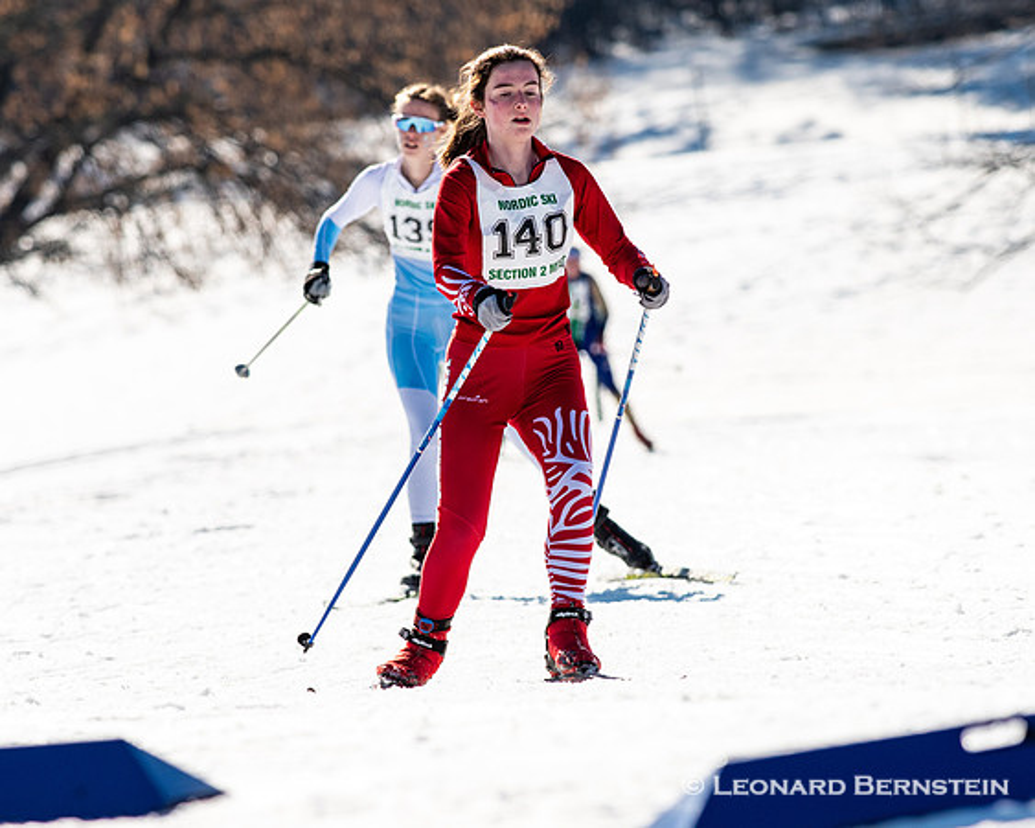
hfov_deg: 3.7
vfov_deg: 3.0
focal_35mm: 524
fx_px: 16045
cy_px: 428
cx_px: 502
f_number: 7.1
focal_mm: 300
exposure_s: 1/2000
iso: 400
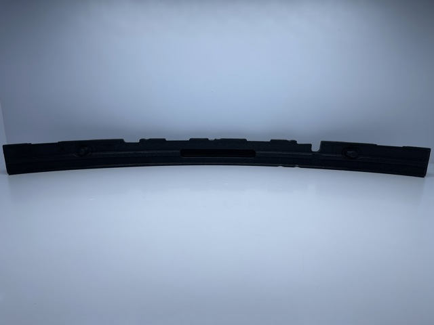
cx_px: 217
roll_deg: +0.0
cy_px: 162
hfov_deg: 69.4
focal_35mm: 25
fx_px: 313
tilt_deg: -17.5
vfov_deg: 54.9
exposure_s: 1/1553
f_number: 1.6
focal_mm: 5.1
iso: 32
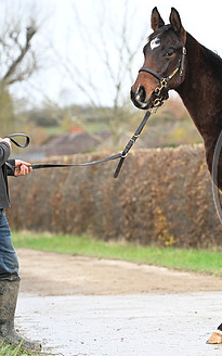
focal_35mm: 243
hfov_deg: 5.4
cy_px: 162
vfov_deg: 8.6
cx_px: 312
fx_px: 2352
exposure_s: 1/1000
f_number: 4
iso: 2000
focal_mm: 135
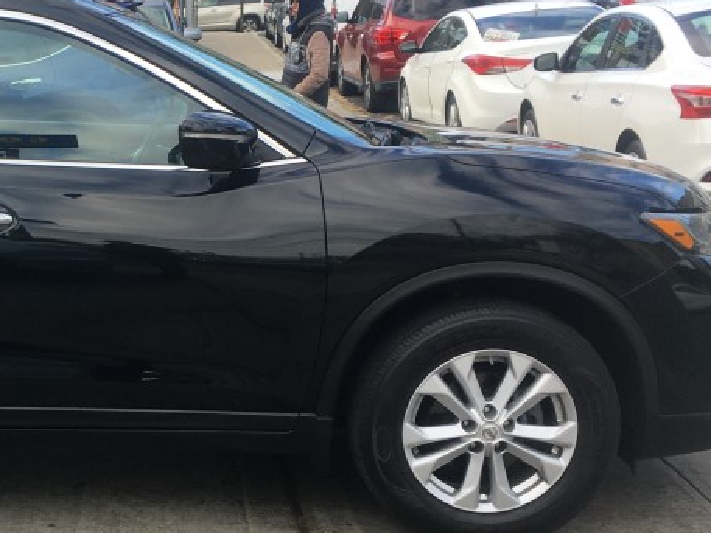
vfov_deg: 22.6
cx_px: 16
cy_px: 325
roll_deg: +2.9
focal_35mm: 65
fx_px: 1335
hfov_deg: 28.2
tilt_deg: -12.8
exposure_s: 1/267
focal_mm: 4.15
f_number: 2.2
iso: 25
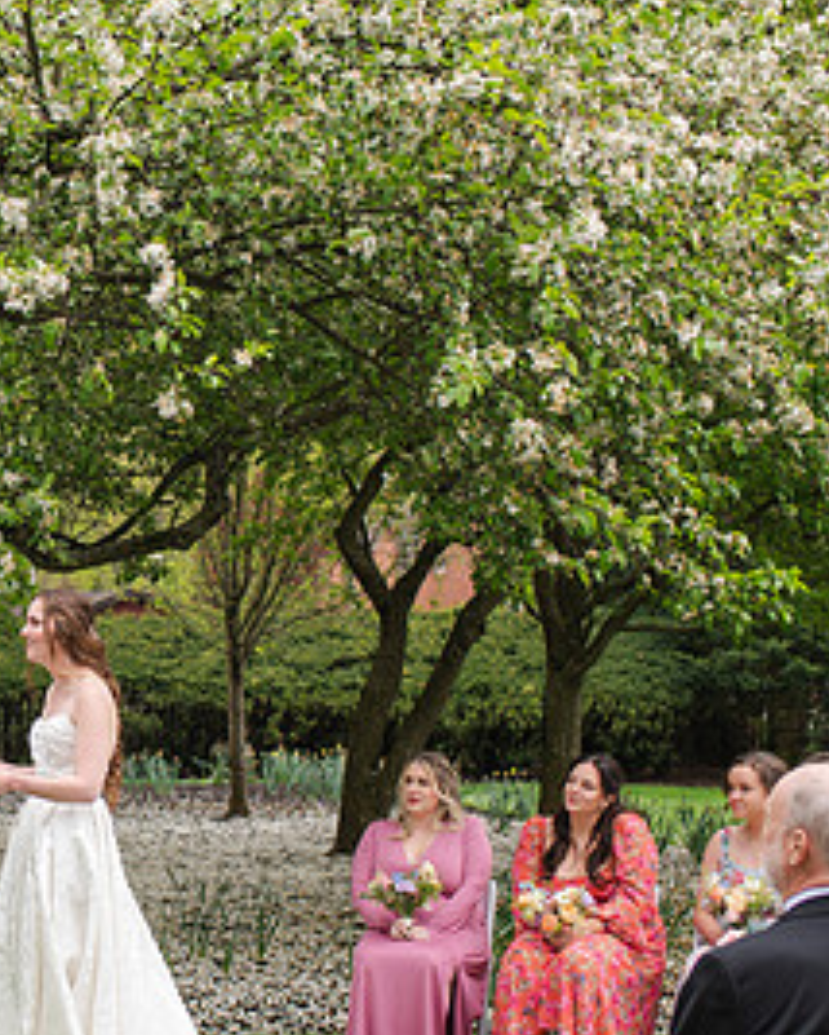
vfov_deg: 25.0
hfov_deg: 19.2
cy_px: 524
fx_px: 2328
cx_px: -116
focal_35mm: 76
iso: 220
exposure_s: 1/640
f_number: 3.2
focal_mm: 35
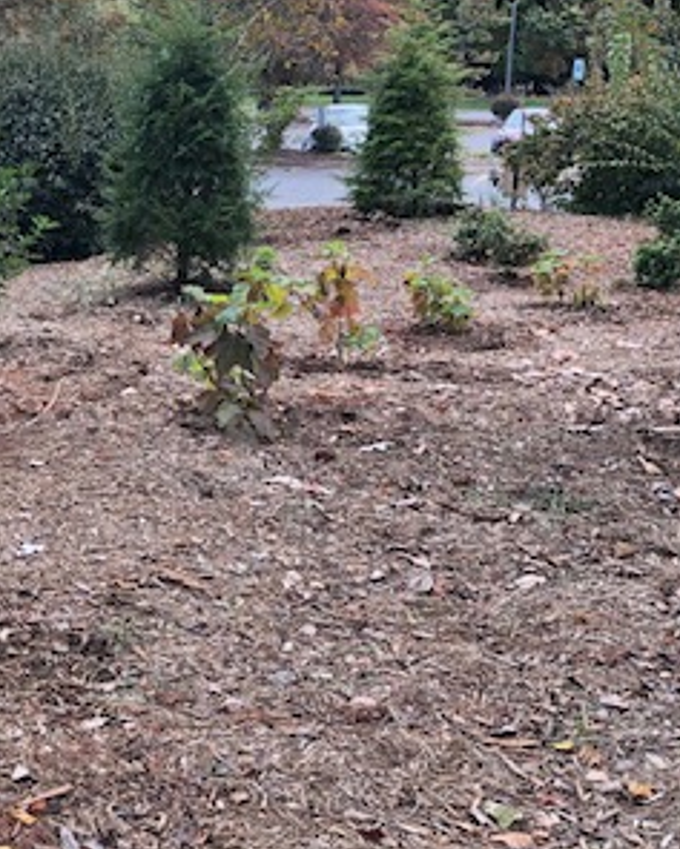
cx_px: -23
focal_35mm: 59
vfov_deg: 31.9
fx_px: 1483
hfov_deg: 24.5
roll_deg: +2.3
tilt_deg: -14.7
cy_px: 416
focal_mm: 3.99
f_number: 1.8
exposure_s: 1/120
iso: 25
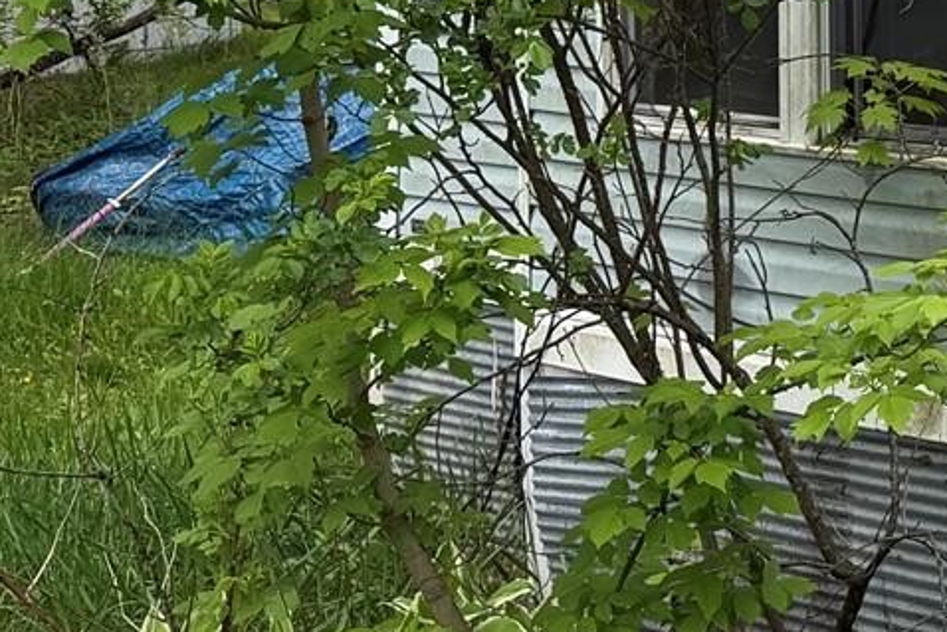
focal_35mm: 107
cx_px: 1801
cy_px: -248
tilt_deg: -0.6
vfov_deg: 12.3
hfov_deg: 15.7
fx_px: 2815
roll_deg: +0.1
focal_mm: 6.76
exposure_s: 1/1689
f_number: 1.78
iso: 100
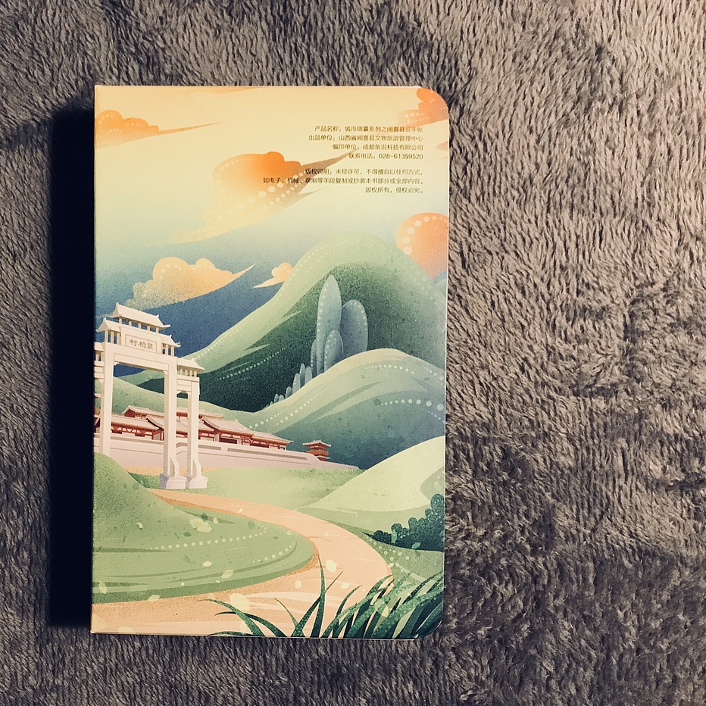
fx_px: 785
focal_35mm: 34
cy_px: 361
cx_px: 272
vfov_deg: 48.4
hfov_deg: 48.1
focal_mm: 3.99
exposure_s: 1/17
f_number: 1.8
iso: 50
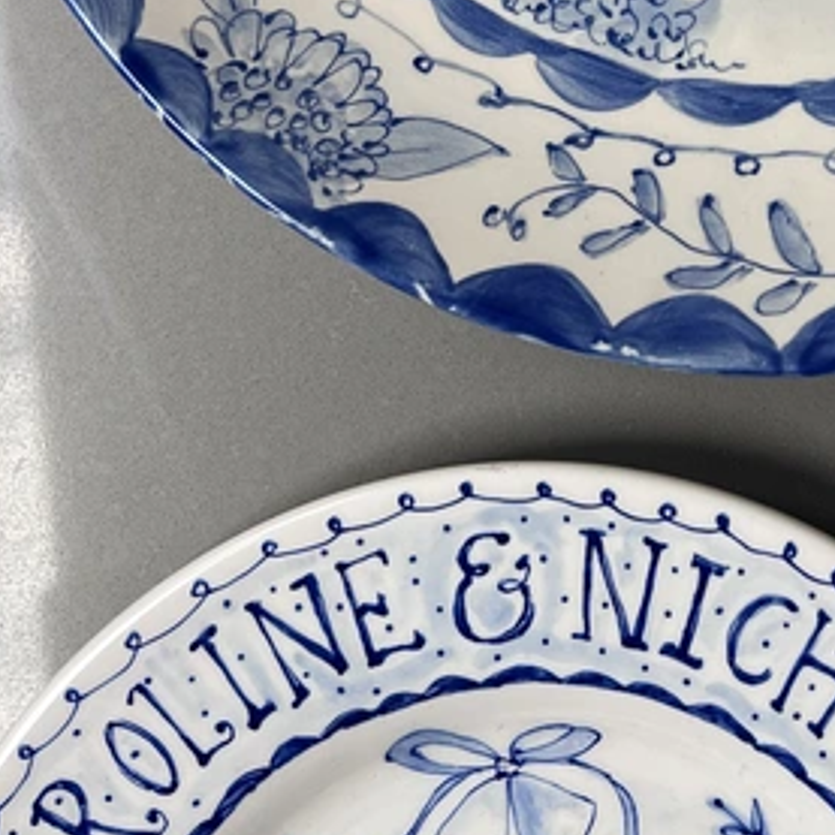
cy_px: -326
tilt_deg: -80.7
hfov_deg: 22.8
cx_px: 832
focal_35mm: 73
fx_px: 1992
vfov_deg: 20.9
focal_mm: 5.7
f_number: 1.5
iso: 40
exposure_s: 1/169
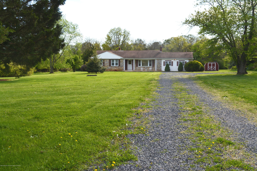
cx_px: 128
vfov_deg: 34.2
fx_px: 278
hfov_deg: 49.6
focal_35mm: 39
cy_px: 86
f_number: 10
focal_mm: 26
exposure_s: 1/200
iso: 100
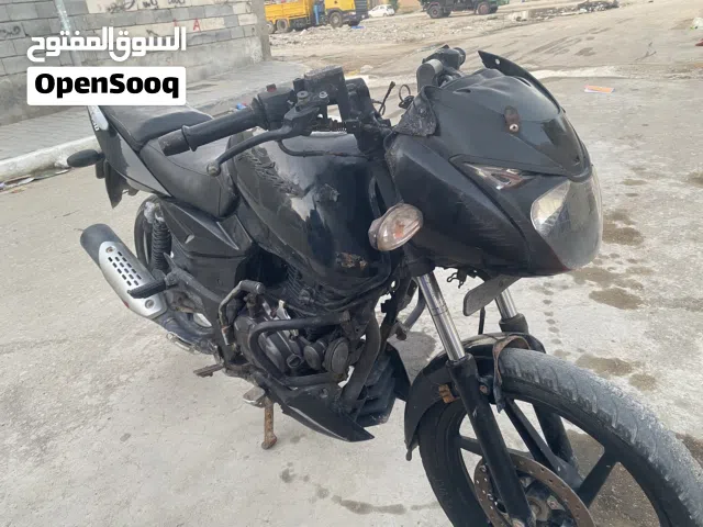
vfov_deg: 53.1
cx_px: 352
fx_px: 528
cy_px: 264
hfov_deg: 67.3
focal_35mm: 26
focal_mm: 4.25
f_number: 1.8
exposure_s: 1/87
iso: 125
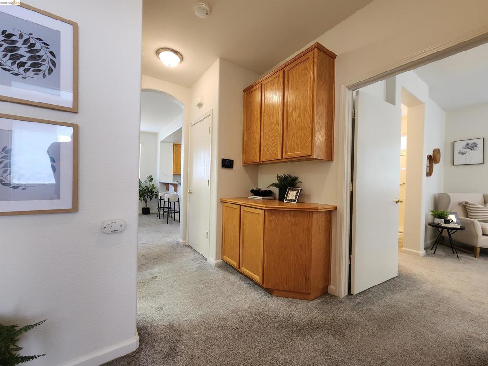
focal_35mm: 13
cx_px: 244
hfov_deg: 106.2
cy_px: 183
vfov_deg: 89.9
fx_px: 183
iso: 200
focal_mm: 2.2
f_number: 2.2
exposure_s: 1/60
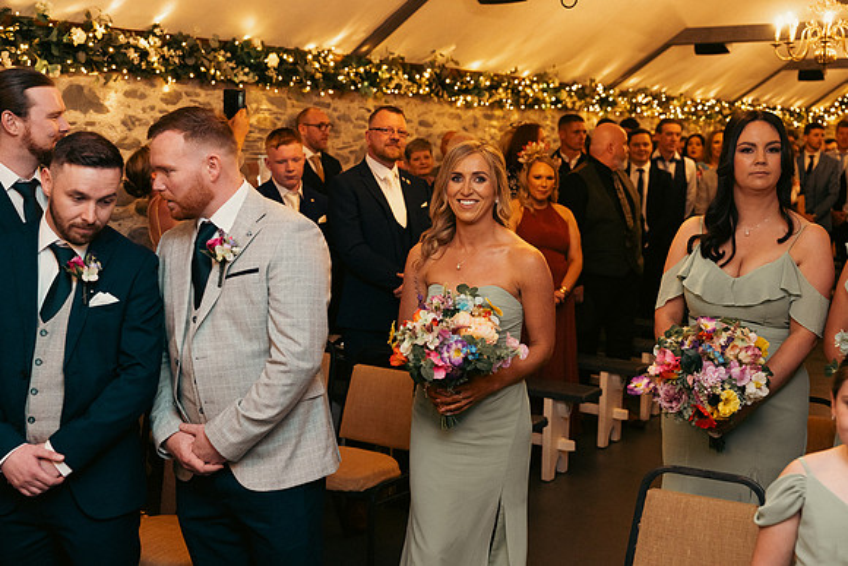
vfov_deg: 31.2
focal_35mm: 43
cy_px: 283
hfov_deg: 45.4
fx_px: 1013
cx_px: 424
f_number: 3.5
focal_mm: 43
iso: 2500
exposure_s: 1/160
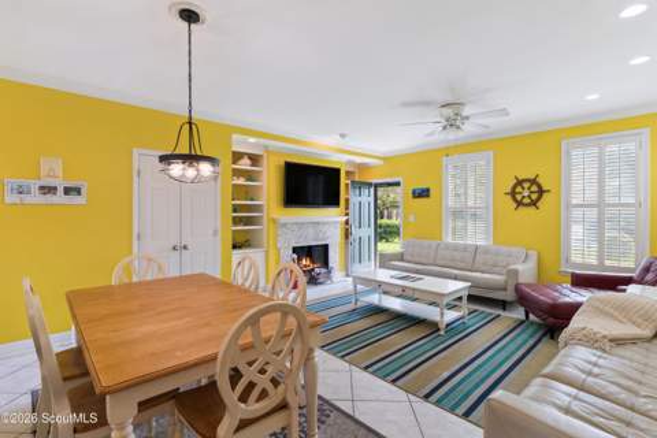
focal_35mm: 17
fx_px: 310
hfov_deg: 93.3
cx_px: 328
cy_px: 219
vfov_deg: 70.4
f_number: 8
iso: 250
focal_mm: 17
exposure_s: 1/25
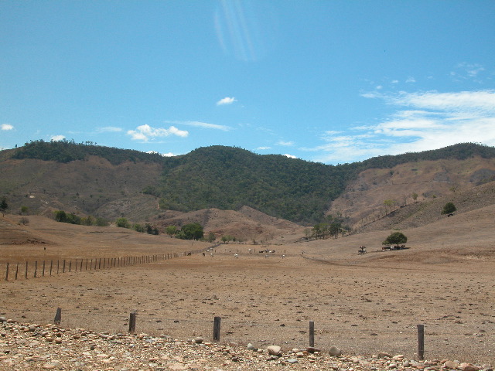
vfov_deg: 37.7
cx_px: 248
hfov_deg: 49.0
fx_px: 543
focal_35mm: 38
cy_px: 186
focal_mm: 9.7
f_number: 6.2
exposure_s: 1/511
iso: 100
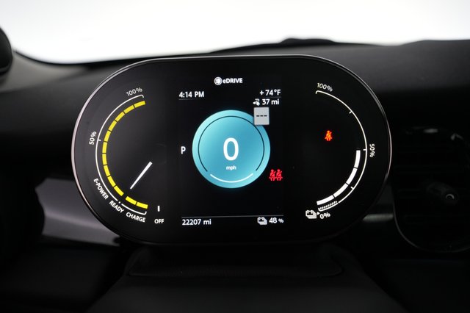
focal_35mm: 24
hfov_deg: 73.8
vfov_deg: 53.1
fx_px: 313
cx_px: 235
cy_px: 156
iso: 2500
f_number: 2.8
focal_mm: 24
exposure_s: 1/160
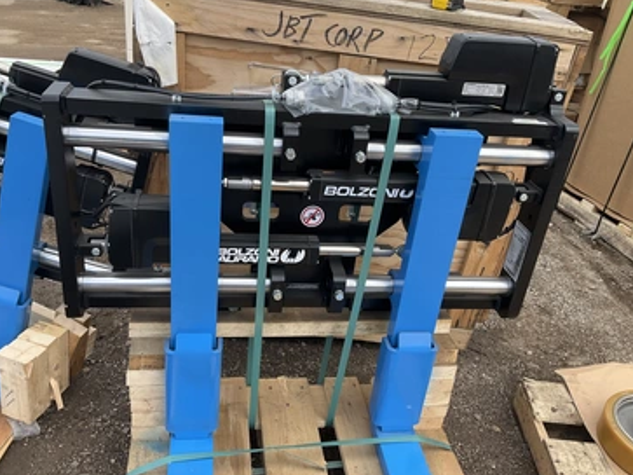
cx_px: 300
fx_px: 585
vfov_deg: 44.1
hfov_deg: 56.8
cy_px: 232
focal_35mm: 32
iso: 25
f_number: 1.8
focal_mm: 3
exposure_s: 1/461
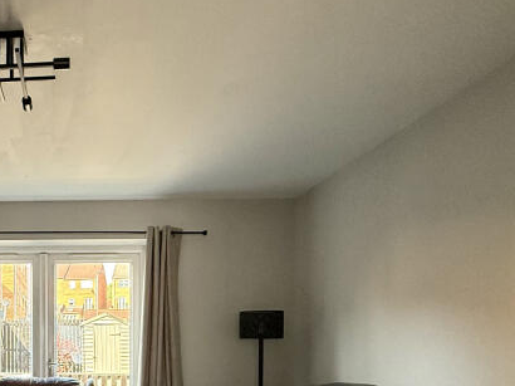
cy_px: 356
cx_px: 43
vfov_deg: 37.7
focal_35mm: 35
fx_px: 520
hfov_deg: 46.9
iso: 250
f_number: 2.2
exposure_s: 1/99
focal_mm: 2.22
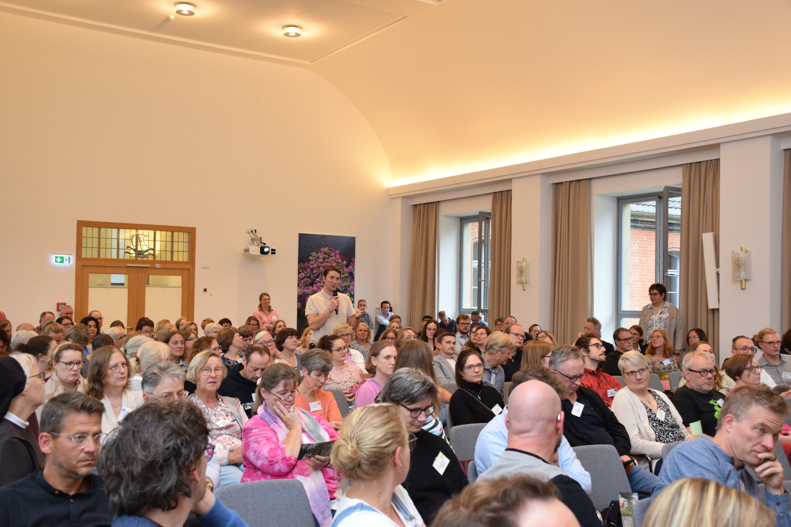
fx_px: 857
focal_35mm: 39
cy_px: 264
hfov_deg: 49.6
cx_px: 396
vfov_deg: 34.2
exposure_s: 1/60
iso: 800
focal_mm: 26
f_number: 6.3
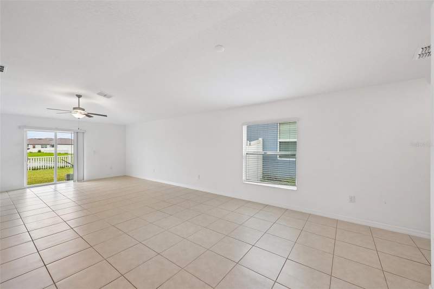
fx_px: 169
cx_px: 217
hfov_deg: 104.3
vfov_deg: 81.2
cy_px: 144
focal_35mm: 14
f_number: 8
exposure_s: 1/60
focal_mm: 14
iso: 400
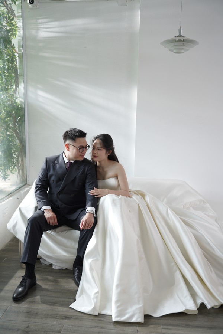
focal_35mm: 34
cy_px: 167
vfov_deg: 56.4
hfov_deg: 39.3
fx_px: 312
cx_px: 112
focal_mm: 33.6
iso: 640
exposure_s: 1/160
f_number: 3.5
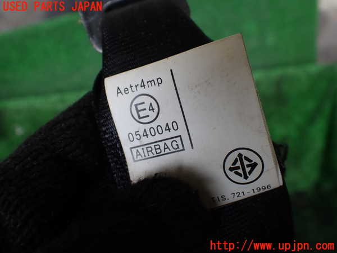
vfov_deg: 46.8
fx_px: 292
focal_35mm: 30
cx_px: 168
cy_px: 126
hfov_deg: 60.0
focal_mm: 5.4
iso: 100
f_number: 2.3
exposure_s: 1/160
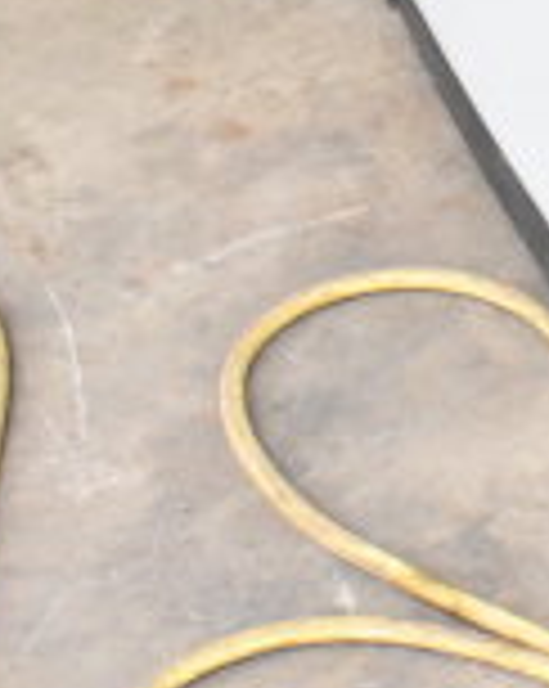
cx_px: 1094
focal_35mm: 146
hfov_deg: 9.8
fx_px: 2971
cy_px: 20
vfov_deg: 13.1
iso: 6400
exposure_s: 1/800
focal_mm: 26
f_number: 14
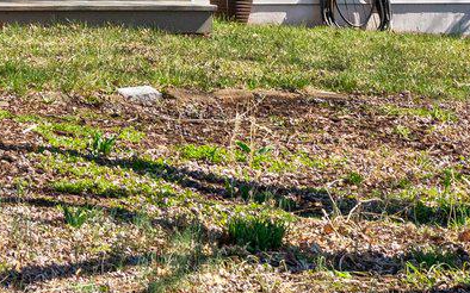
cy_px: -330
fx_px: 1398
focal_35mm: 109
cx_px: -302
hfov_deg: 16.7
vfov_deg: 10.8
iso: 640
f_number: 8
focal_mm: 20.6
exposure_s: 1/1600
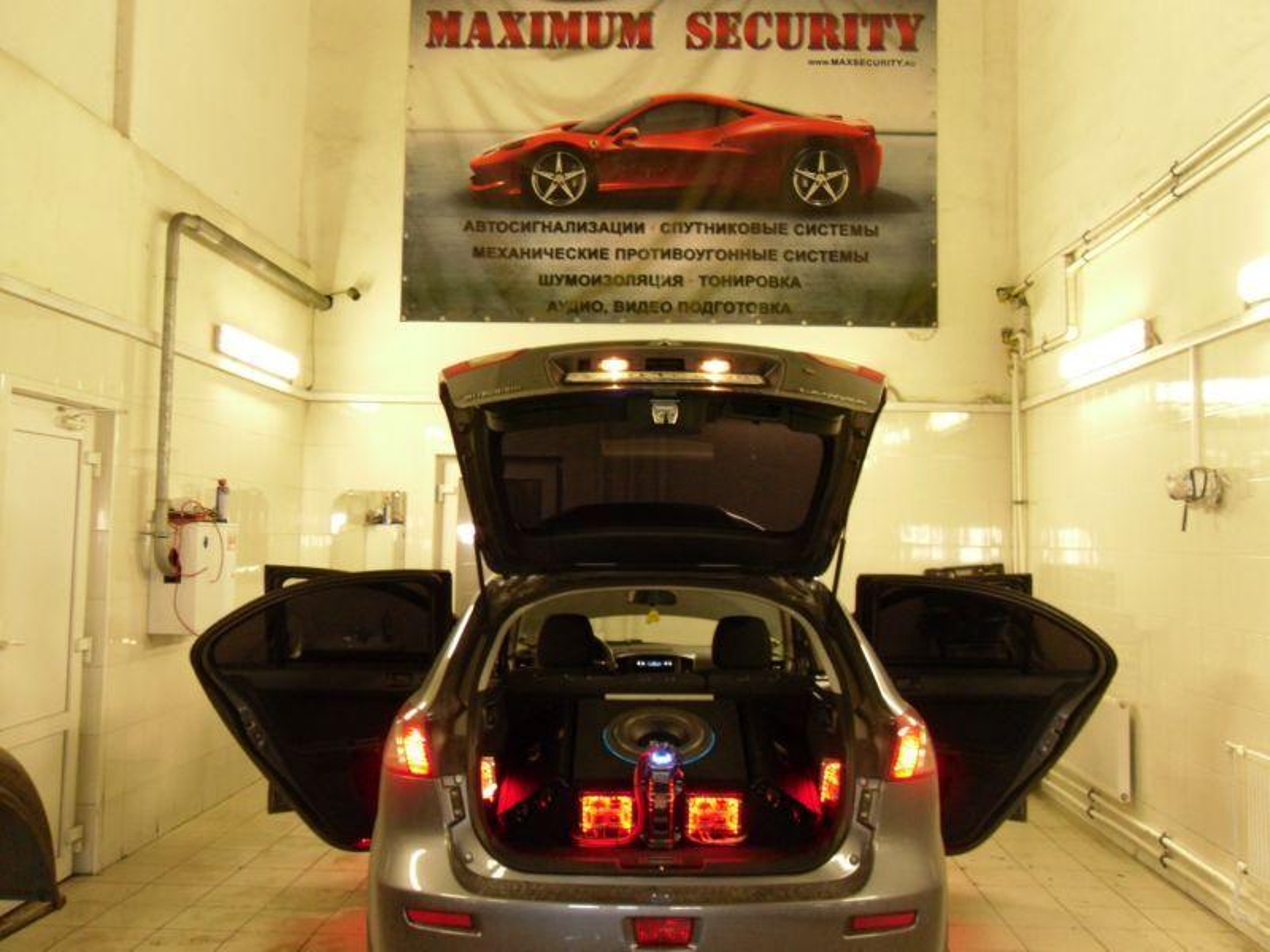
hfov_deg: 42.1
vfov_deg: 32.2
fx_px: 1651
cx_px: 635
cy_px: 476
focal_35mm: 45
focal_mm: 6.3
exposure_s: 1/12
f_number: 3.5
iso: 400
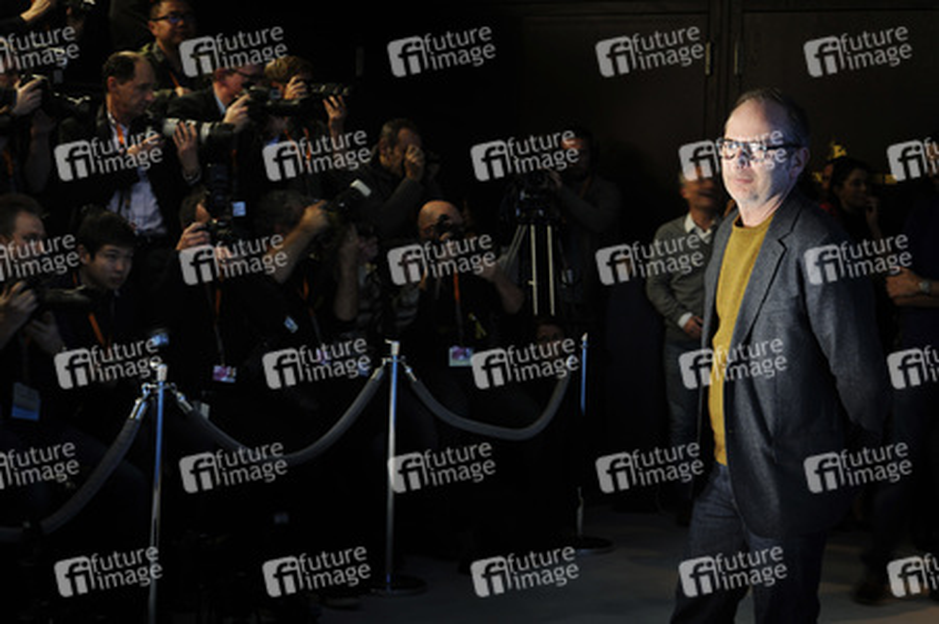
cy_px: 312
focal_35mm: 70
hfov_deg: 28.9
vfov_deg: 19.4
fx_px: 1824
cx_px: 470
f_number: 10
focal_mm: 70
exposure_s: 1/13
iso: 200
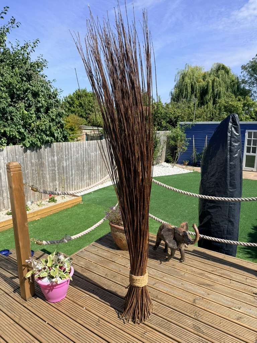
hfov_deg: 56.8
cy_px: 172
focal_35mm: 24
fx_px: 238
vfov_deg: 71.6
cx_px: 128
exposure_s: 1/3759
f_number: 1.78
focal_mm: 6.76
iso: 80
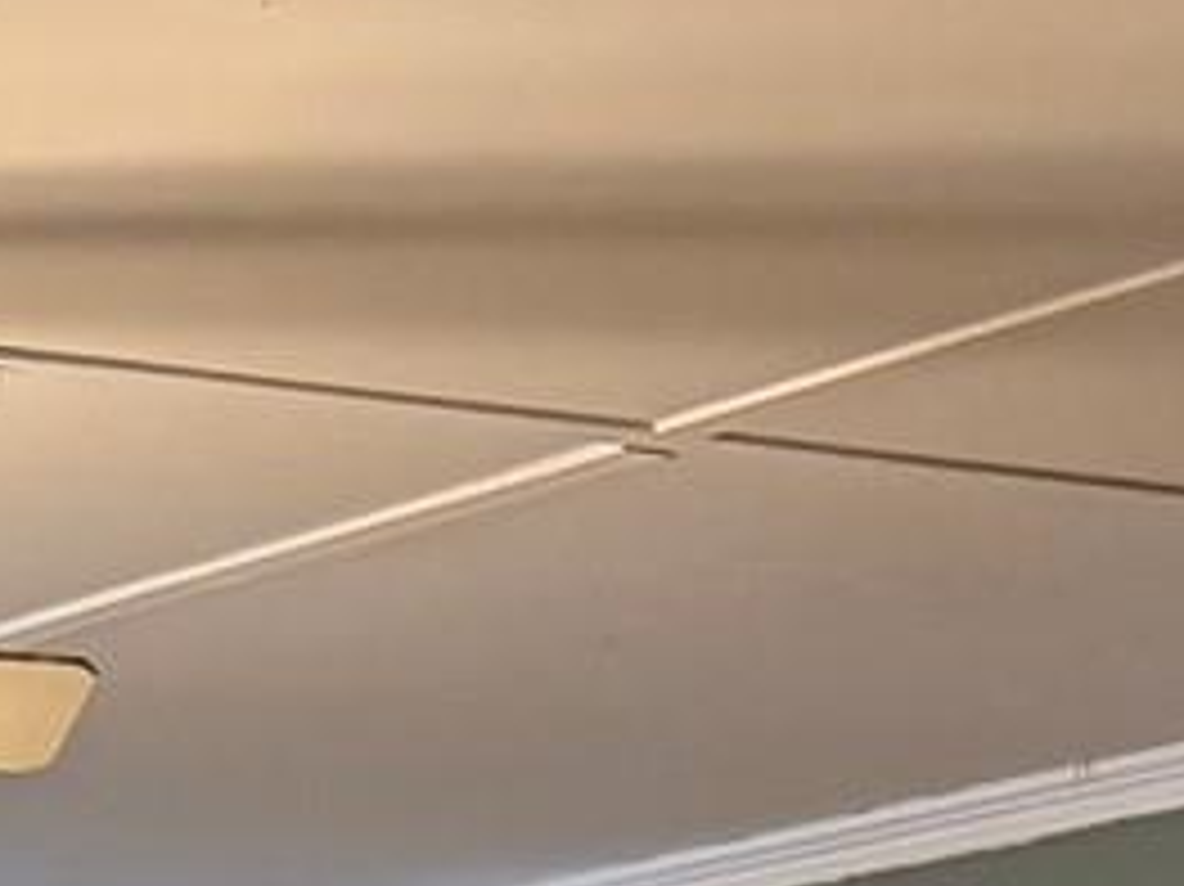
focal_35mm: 187
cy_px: 2829
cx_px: -963
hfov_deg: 10.0
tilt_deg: -7.8
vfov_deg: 7.0
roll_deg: -0.2
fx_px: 6393
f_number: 1.78
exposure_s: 1/60
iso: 320
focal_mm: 6.76
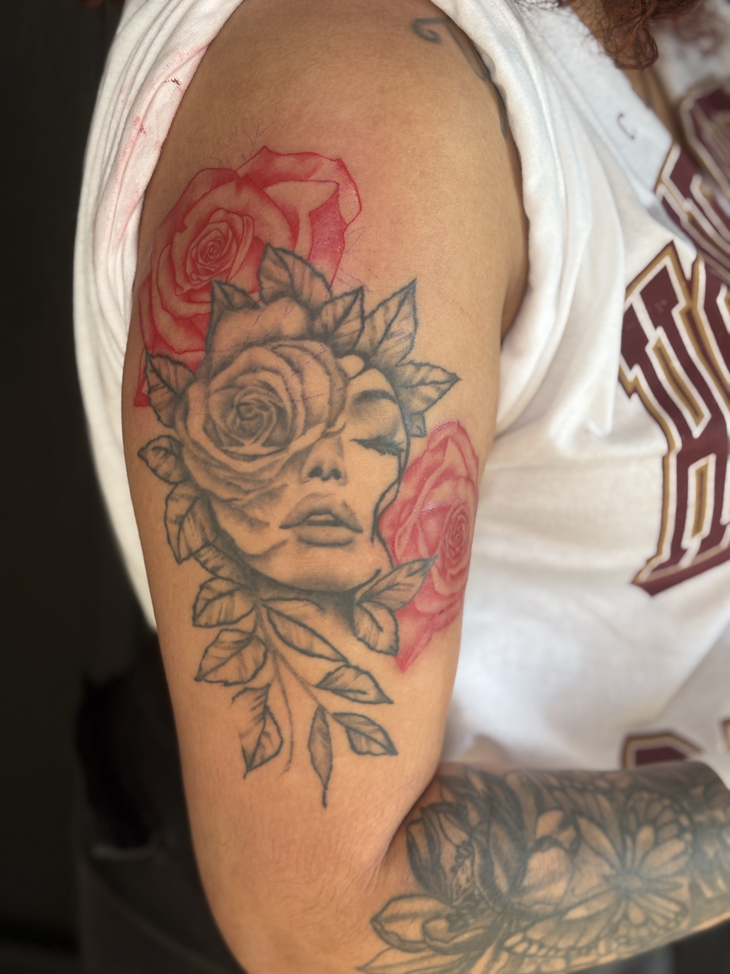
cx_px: 365
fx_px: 1462
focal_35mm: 52
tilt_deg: -32.7
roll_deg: -9.0
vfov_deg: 36.8
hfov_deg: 28.0
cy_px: 487
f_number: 1.6
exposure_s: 1/117
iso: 50
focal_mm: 5.96
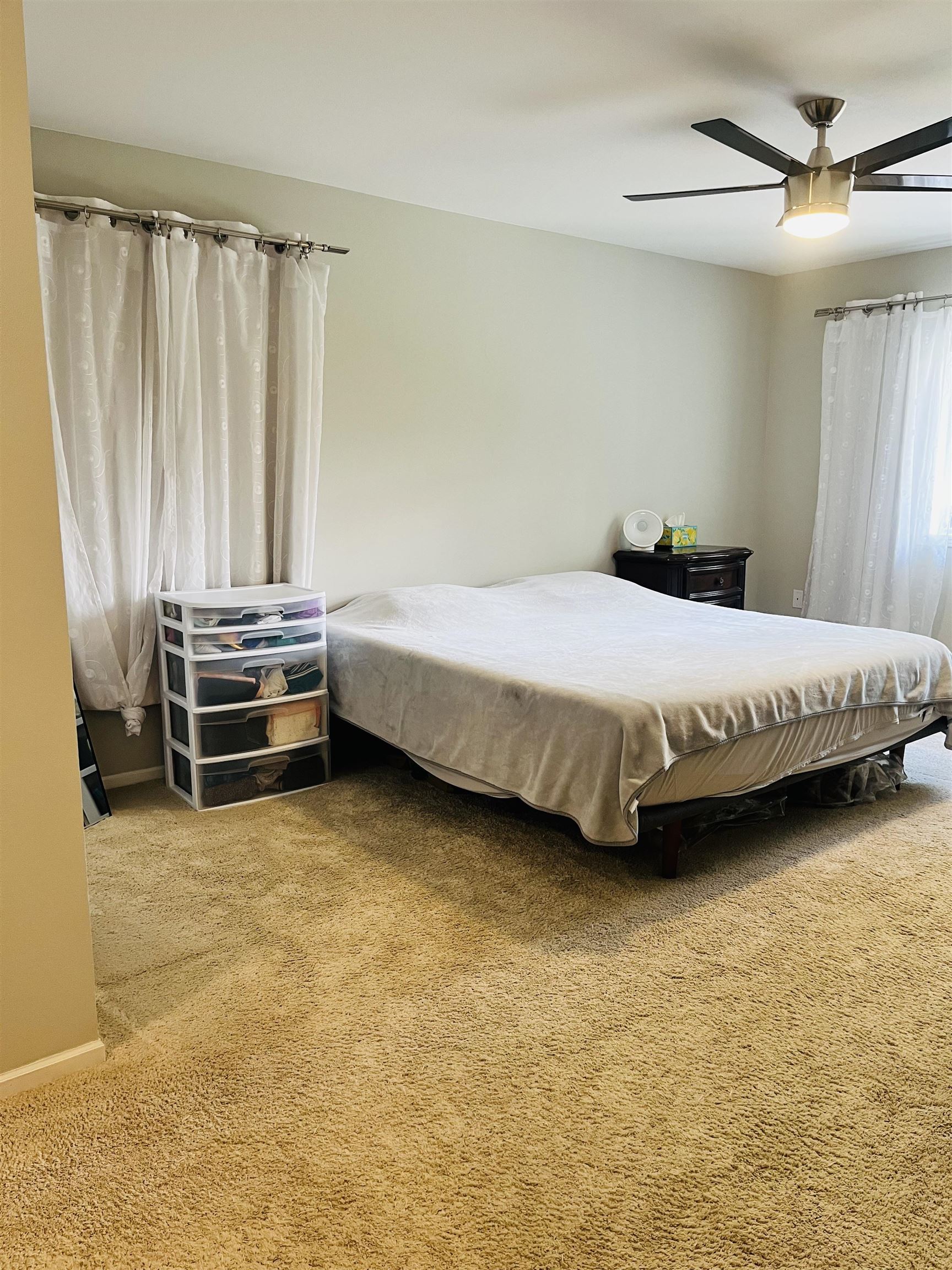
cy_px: 635
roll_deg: +0.4
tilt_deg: -12.6
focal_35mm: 26
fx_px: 953
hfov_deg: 53.1
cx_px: 476
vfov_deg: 67.3
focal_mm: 5.1
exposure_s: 1/60
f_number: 1.6
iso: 100
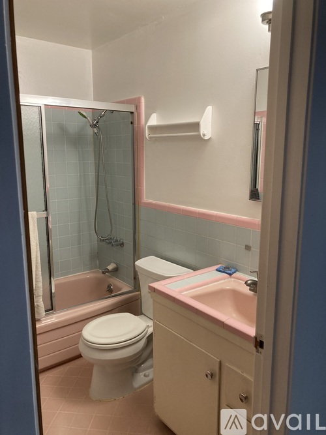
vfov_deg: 63.5
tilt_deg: -8.5
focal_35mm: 28
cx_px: 163
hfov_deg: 49.7
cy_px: 218
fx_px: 352
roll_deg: -0.5
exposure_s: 1/60
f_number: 1.8
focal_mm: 3.99
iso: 100
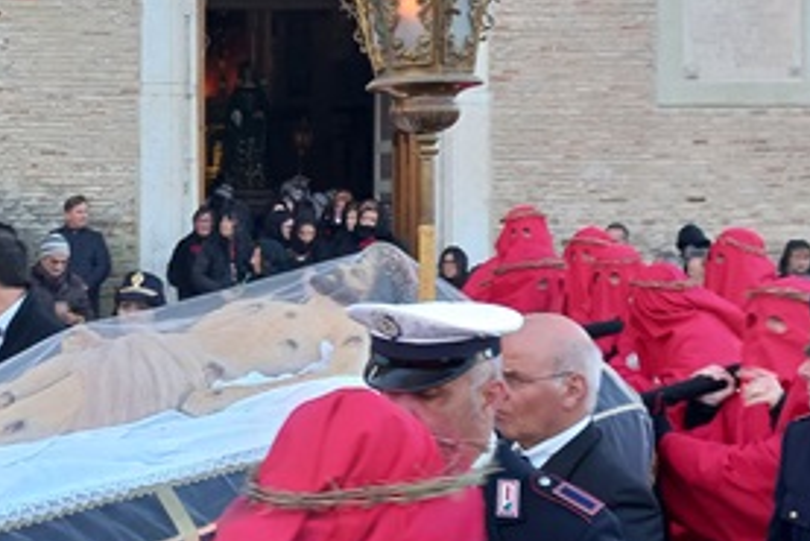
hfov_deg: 31.9
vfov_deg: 22.2
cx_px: 146
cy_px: 174
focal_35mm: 61
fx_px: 1373
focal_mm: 4.6
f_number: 1.8
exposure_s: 1/49
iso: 50
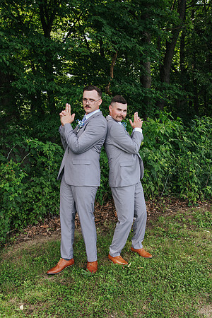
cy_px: 159
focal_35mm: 36
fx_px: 318
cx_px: 103
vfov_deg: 53.2
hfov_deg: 36.9
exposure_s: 1/200
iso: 250
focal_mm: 24
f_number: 4
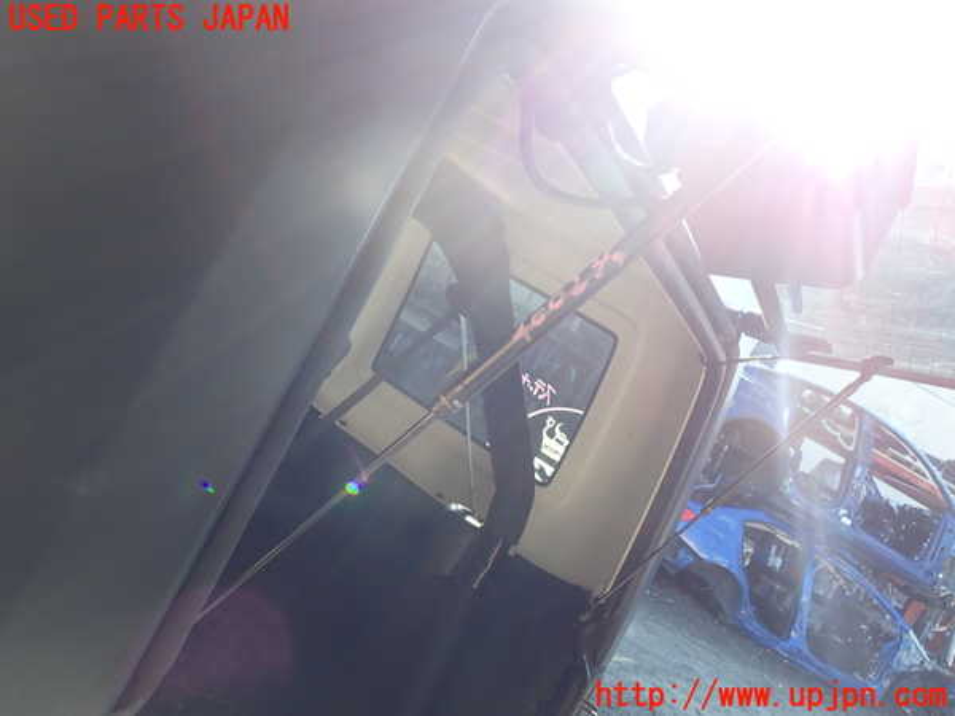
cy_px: 358
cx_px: 478
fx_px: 828
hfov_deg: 60.0
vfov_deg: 46.8
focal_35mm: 30
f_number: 3.2
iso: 100
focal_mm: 5.4
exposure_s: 1/100
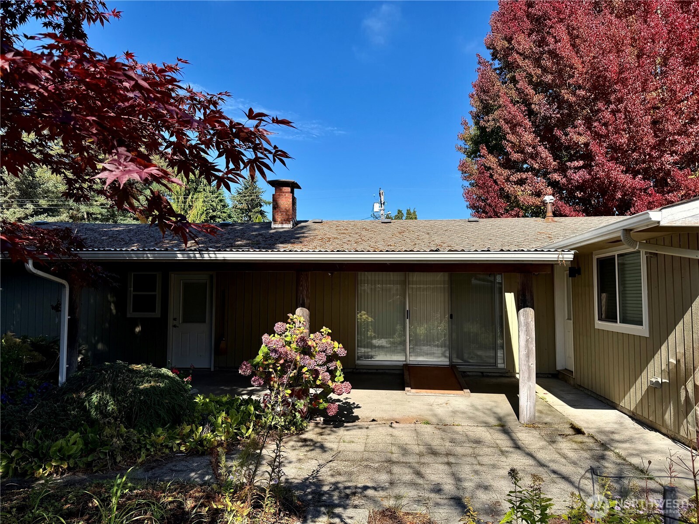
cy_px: 262
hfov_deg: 71.6
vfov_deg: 56.8
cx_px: 350
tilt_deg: +3.4
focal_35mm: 24
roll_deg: +0.2
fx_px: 485
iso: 80
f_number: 1.78
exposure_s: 1/2232
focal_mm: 6.76
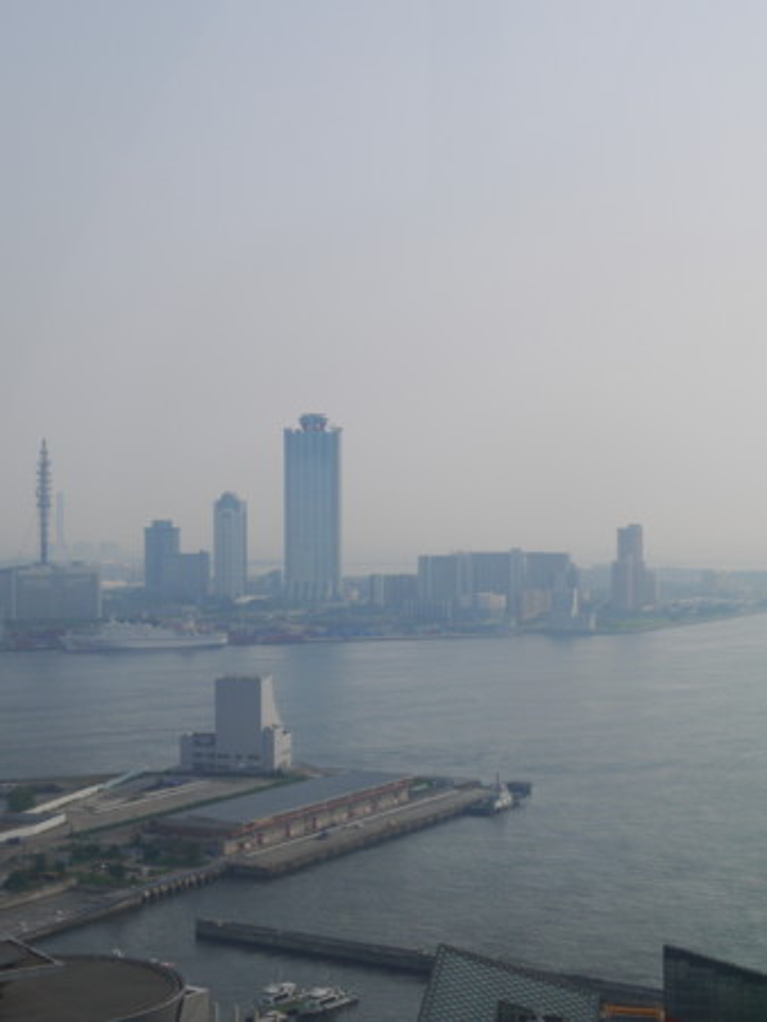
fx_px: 1830
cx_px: 384
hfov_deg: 23.7
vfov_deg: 31.2
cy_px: 511
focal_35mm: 62
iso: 160
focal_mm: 31
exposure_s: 1/500
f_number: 11
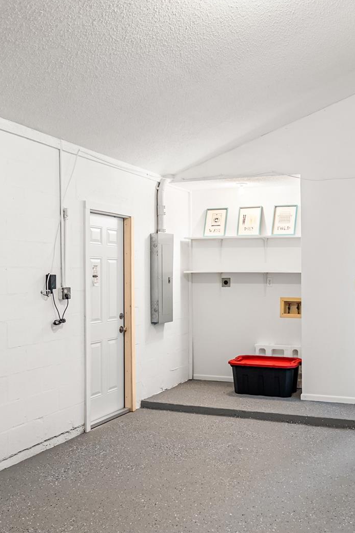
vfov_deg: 51.9
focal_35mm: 37
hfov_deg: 35.8
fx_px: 547
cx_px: 216
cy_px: 270
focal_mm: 24
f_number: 2.8
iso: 1600
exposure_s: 1/30
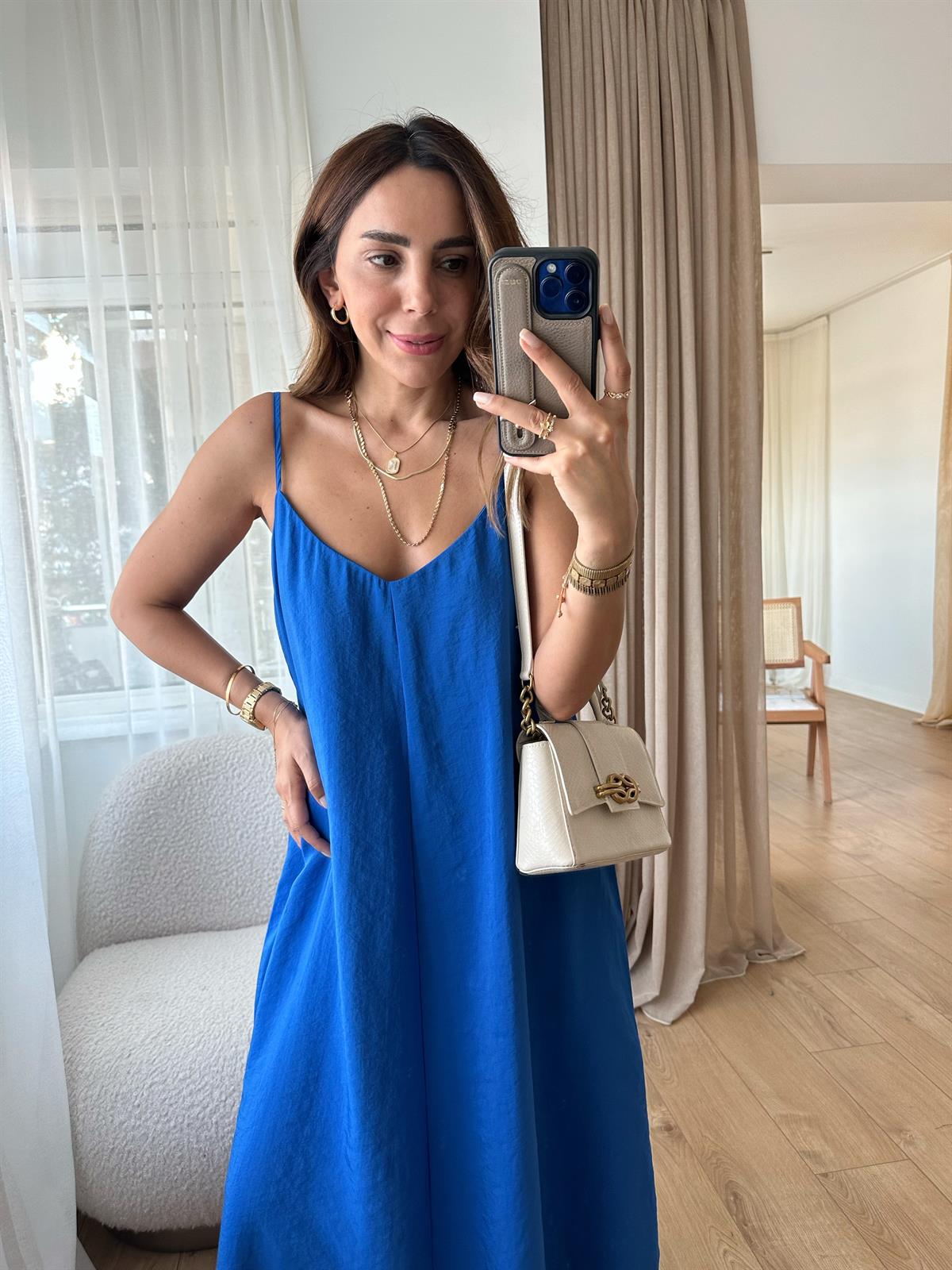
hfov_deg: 56.8
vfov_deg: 71.6
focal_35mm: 24
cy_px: 635
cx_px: 476
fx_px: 880
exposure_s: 1/121
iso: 160
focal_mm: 6.86
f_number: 1.78
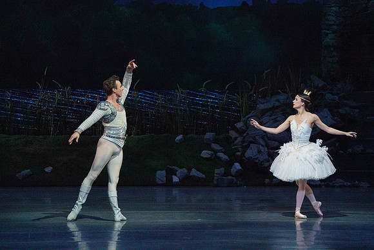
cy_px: 125
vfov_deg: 4.6
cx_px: 187
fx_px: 3117
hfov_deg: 6.9
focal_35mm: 300
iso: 8000
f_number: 5.6
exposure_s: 1/320
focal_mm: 300
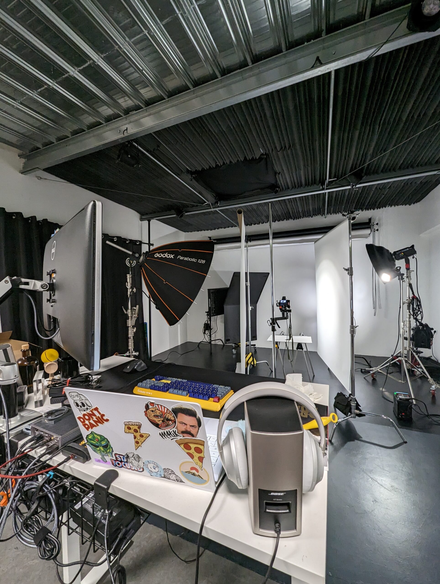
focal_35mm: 13
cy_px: 292
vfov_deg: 106.1
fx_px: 220
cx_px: 220
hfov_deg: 90.1
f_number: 2.2
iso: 136
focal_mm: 1.95
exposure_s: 1/28.2
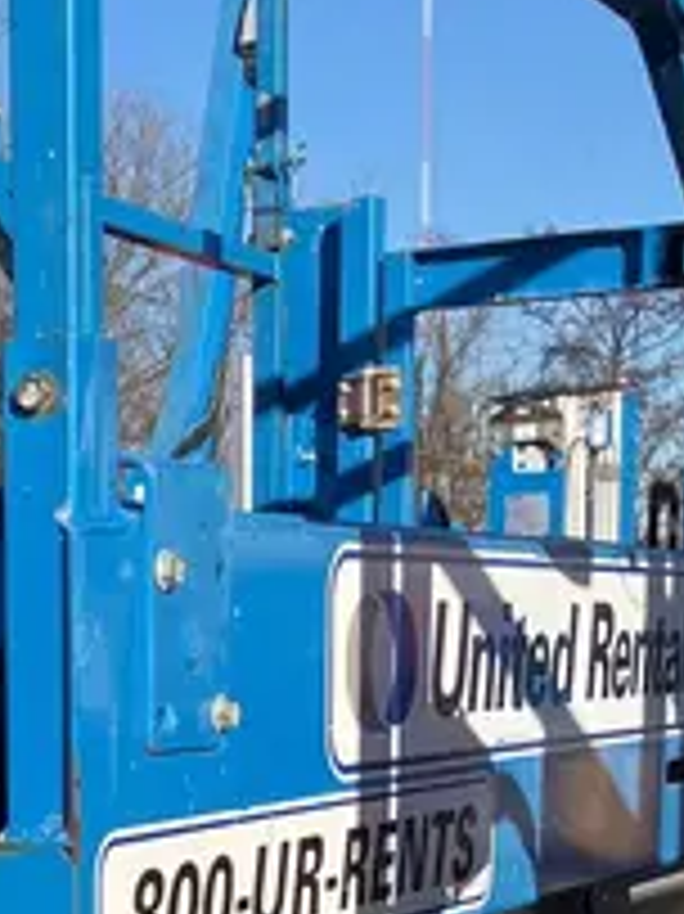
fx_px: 2664
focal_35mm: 101
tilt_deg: -8.8
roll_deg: +0.2
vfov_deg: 18.3
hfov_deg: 13.9
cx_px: -274
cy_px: 1128
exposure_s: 1/1946
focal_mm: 3.99
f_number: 1.8
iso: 32
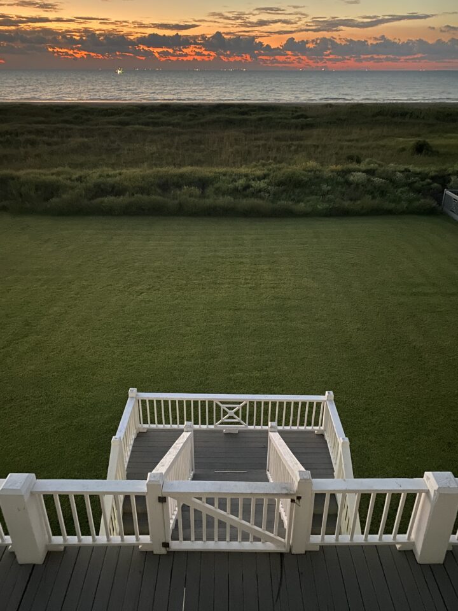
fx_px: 459
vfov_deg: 67.3
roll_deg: -0.1
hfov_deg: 53.1
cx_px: 229
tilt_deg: -25.8
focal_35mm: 26
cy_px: 306
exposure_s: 1/8
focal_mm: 4.25
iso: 800
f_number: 1.8
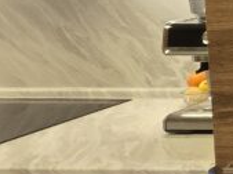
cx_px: 660
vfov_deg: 17.5
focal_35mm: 79
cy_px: -50
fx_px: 531
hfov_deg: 12.4
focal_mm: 2.2
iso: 160
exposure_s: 1/50
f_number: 2.2
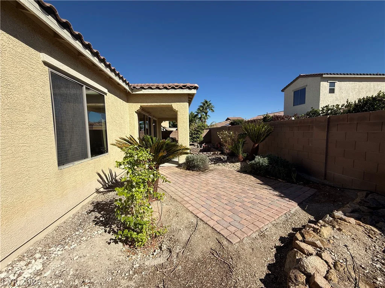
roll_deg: +1.0
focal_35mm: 14
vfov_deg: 85.7
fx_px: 156
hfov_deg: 102.1
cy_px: 144
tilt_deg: -4.5
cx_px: 192
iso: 50
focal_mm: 2.22
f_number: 2.2
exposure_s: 1/3460
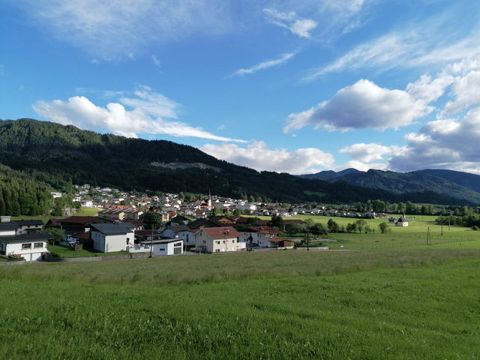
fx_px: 374
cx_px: 240
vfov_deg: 51.4
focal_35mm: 27
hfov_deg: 65.3
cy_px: 180
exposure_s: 1/1067
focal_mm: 4.75
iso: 50
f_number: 1.8
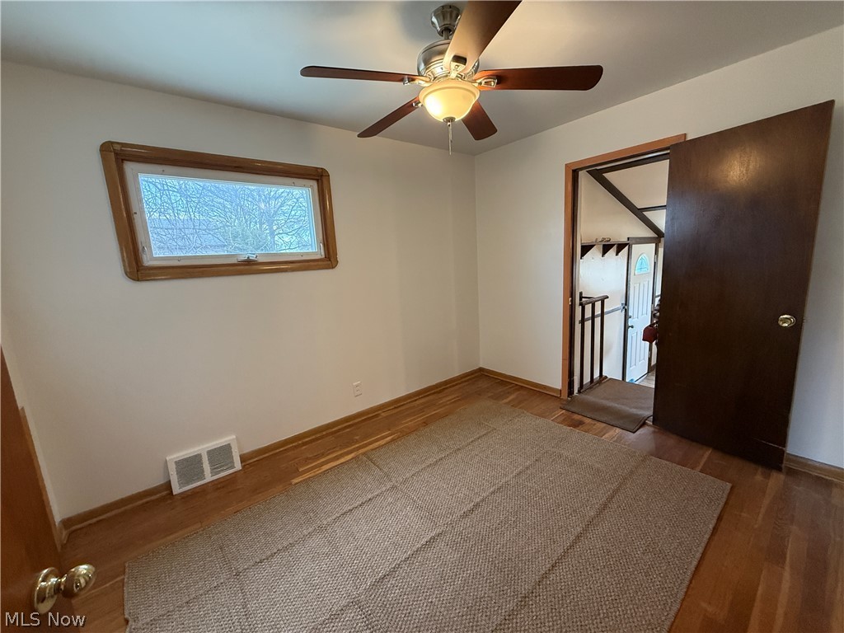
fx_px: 341
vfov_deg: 85.7
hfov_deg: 102.1
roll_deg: +2.6
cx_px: 422
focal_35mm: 14
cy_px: 316
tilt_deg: -9.4
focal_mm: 2.22
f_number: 2.2
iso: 500
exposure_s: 1/120
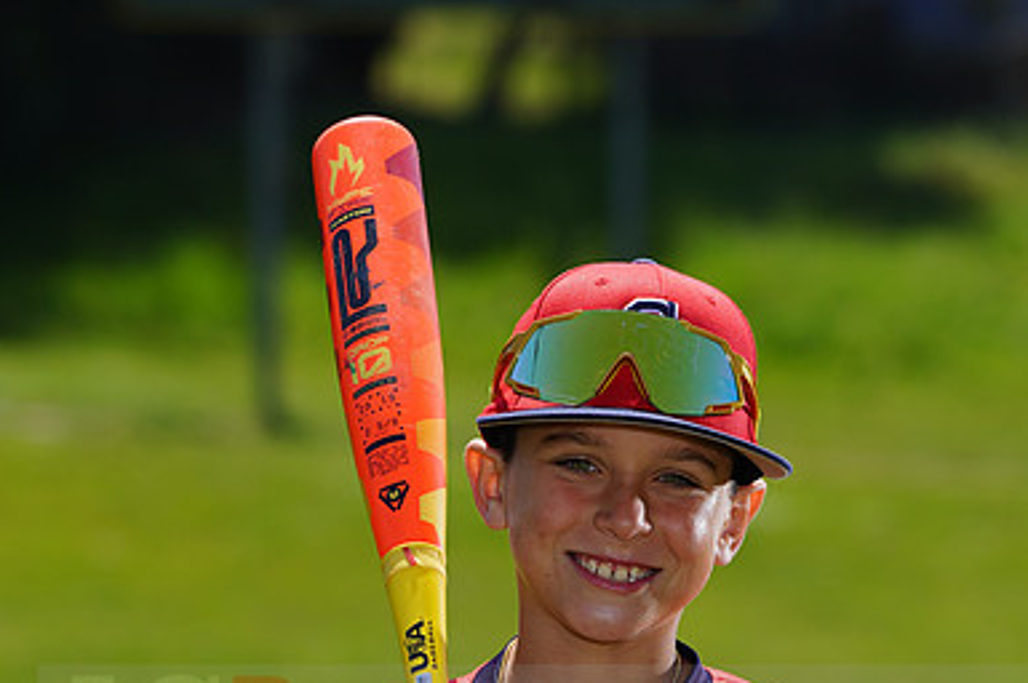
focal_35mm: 341
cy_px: 702
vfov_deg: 4.0
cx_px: 514
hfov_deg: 6.0
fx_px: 9729
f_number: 8
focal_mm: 226
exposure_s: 1/250
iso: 100
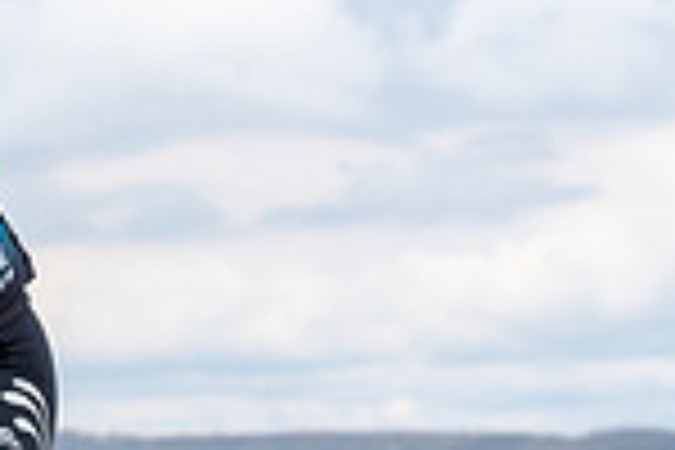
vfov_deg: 5.5
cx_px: -158
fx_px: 4725
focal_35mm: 252
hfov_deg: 8.1
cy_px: 133
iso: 200
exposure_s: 1/640
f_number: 4.5
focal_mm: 65
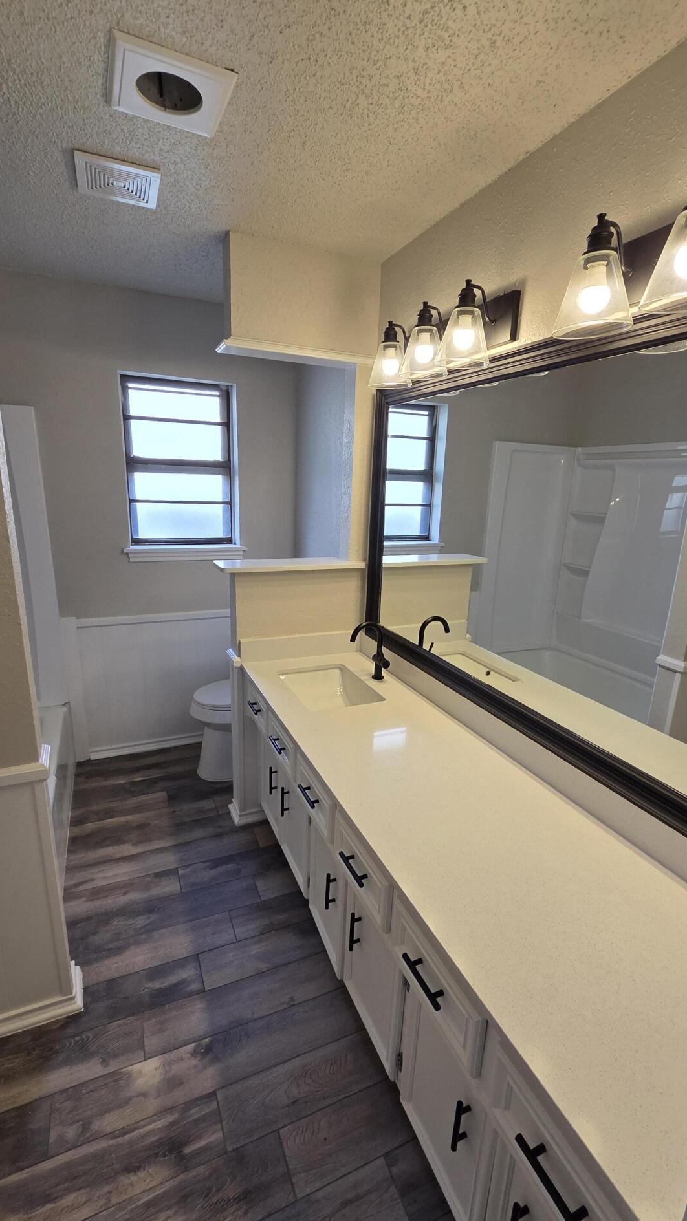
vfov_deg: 103.0
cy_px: 626
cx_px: 349
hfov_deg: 70.5
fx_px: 486
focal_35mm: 15
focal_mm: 2.2
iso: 64
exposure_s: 1/120
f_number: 2.2
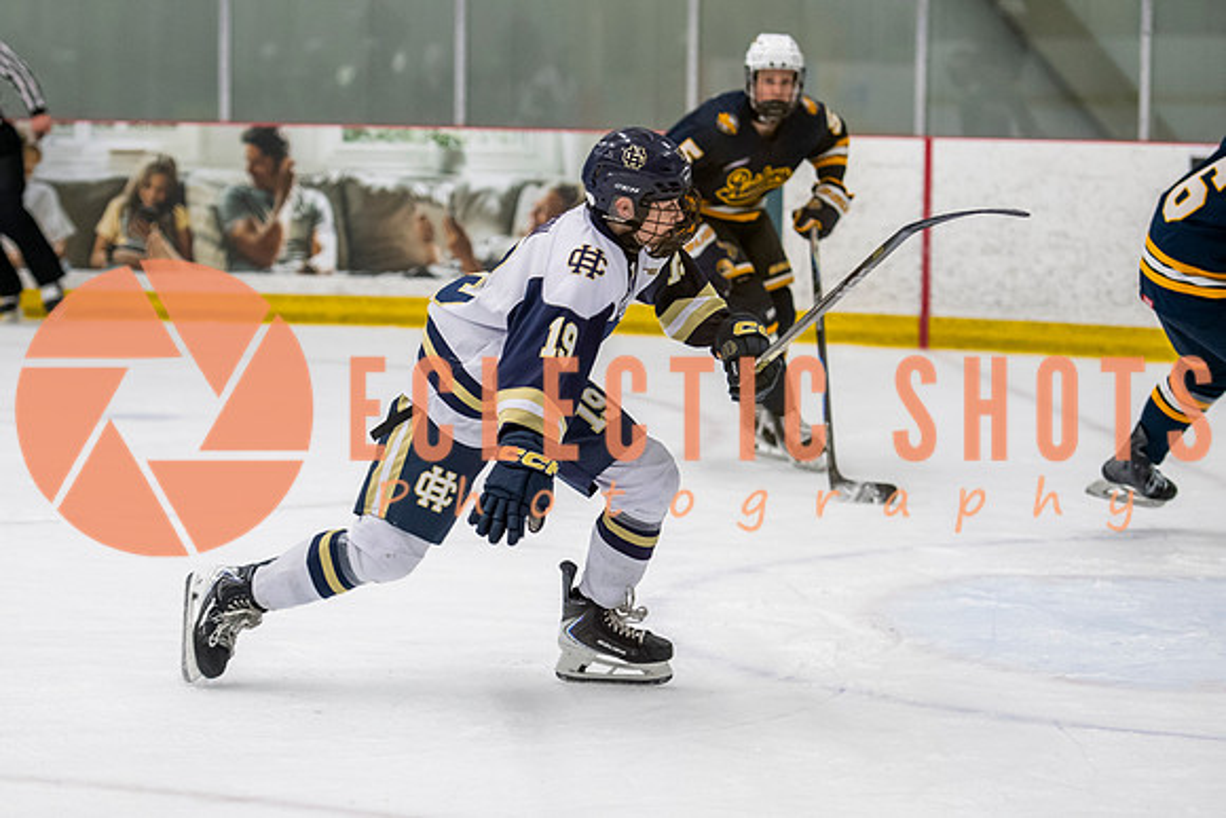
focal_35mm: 150
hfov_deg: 13.6
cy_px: 479
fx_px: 5125
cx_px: 477
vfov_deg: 9.1
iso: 2000
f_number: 3.2
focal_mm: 100
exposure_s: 1/640
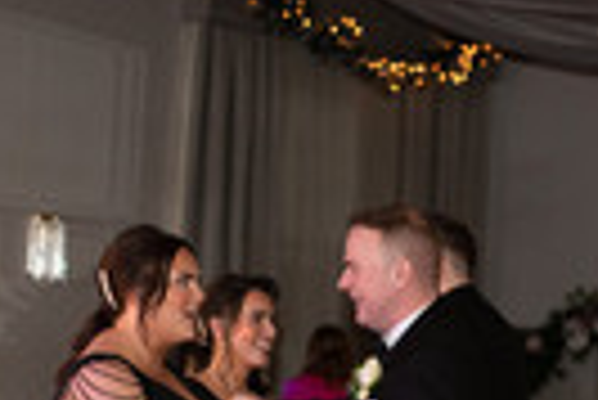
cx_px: 274
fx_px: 4989
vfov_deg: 4.6
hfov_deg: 6.9
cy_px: 569
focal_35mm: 300
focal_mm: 100
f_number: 2.8
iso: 640
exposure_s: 1/250
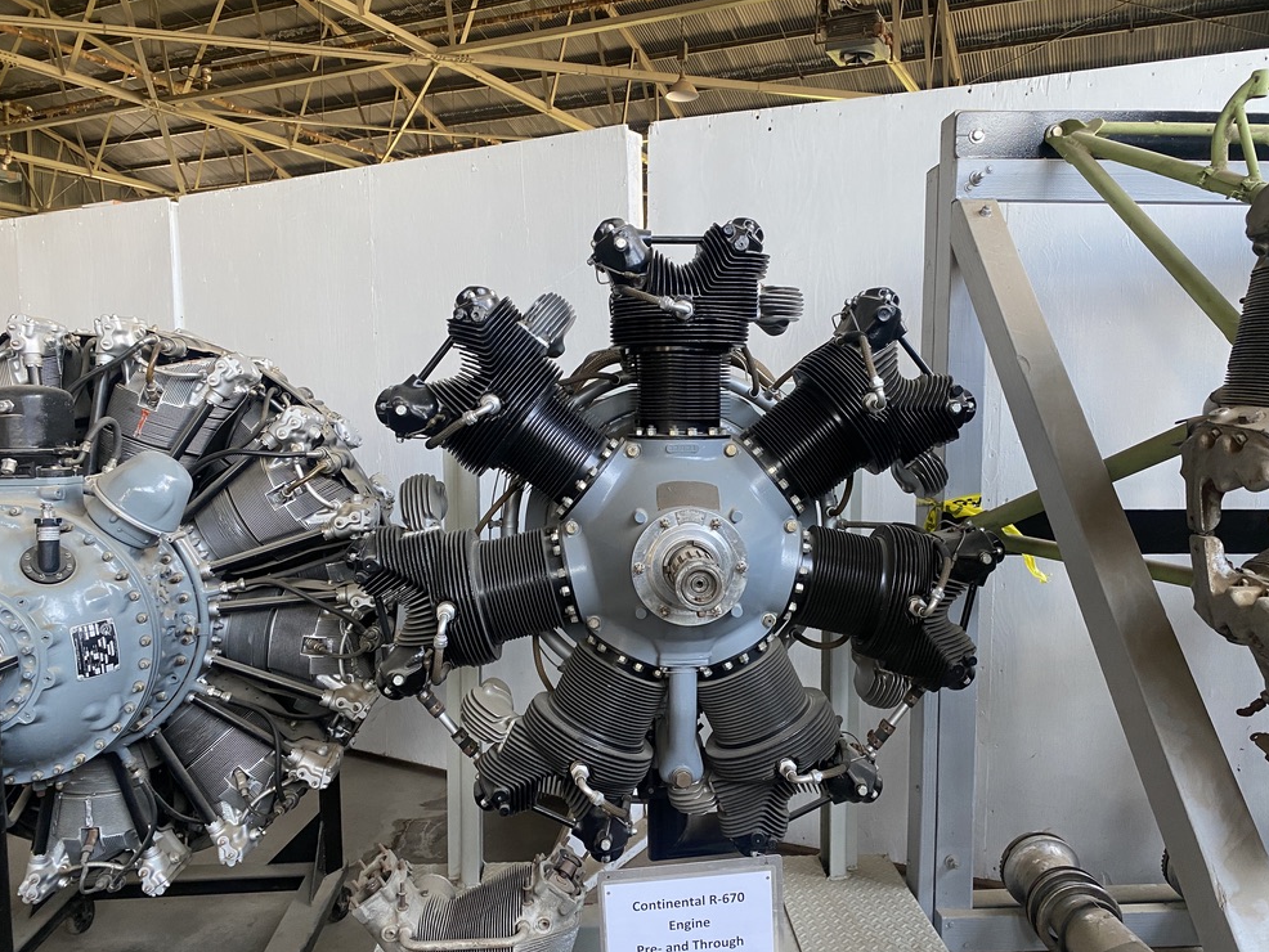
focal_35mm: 27
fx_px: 990
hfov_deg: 65.3
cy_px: 490
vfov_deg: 51.4
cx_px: 656
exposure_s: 1/60
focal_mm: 4.25
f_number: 1.8
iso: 160
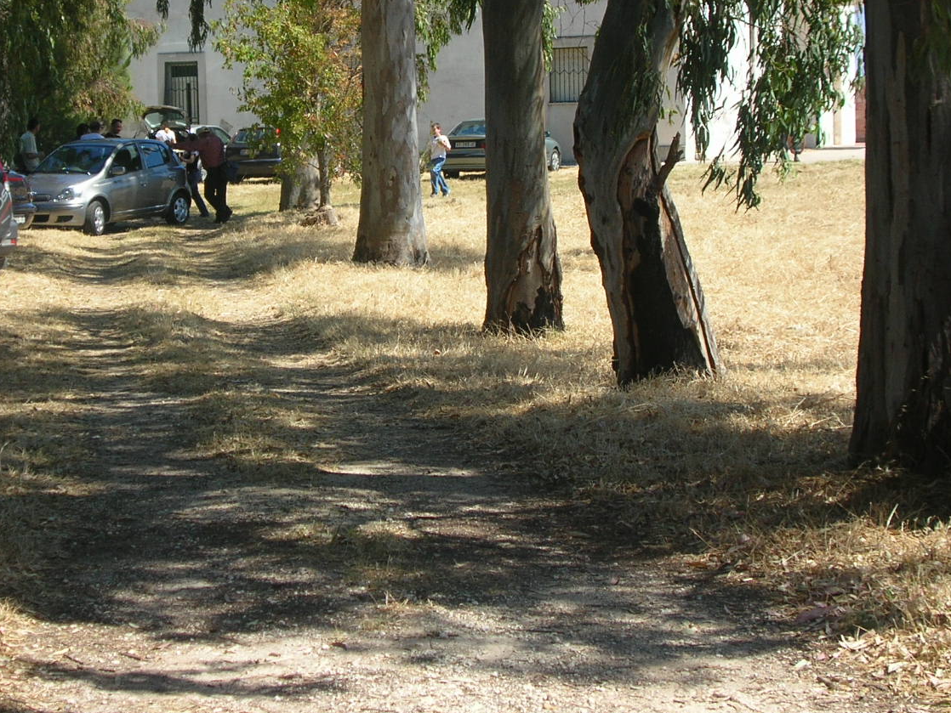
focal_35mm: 83
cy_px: 257
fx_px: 2281
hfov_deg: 23.5
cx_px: 362
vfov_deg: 17.8
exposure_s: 1/460
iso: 50
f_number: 3.5
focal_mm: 9.6
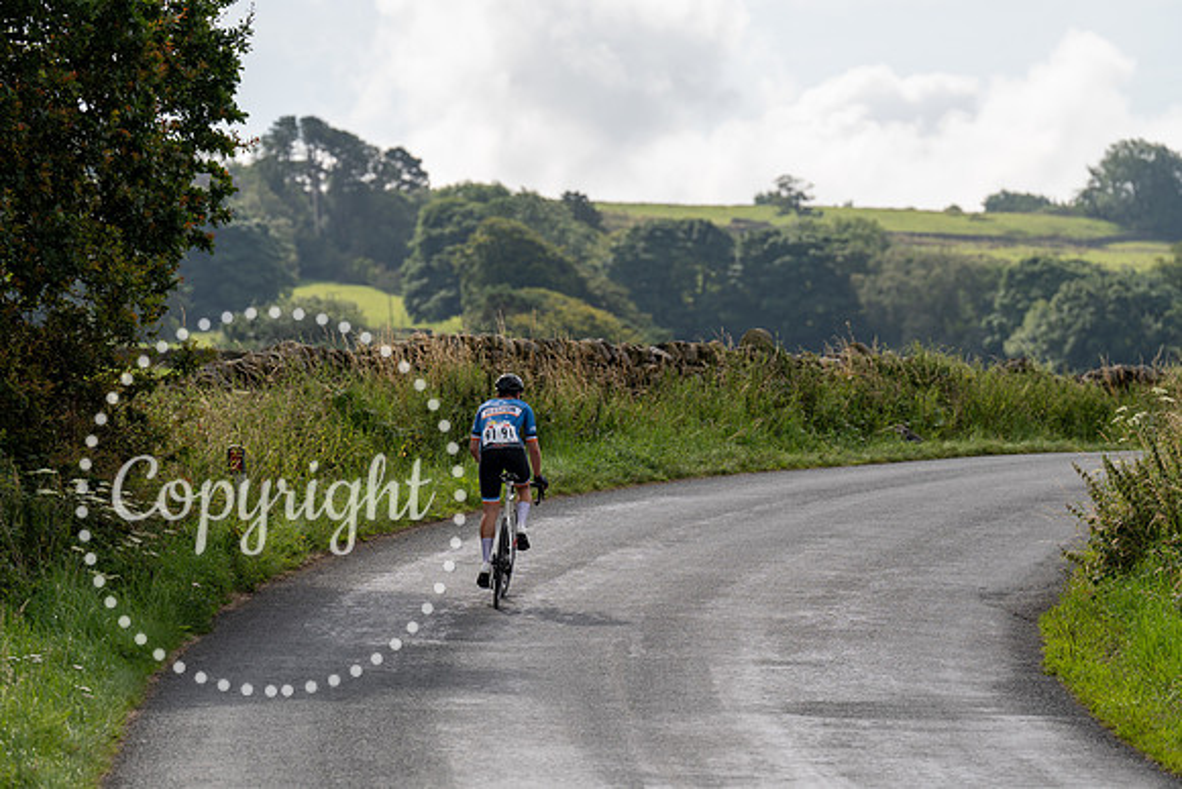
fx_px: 5780
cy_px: 394
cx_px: 591
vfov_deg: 7.8
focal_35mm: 176
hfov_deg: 11.7
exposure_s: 1/1000
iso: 100
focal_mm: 176
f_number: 4
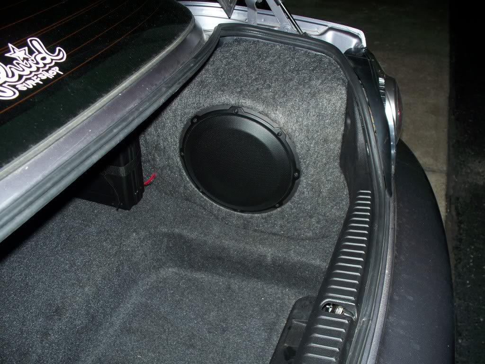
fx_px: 504
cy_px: 182
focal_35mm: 36
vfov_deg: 39.7
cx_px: 242
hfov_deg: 51.4
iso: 64
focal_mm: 7.5
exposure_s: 1/60
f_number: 2.8
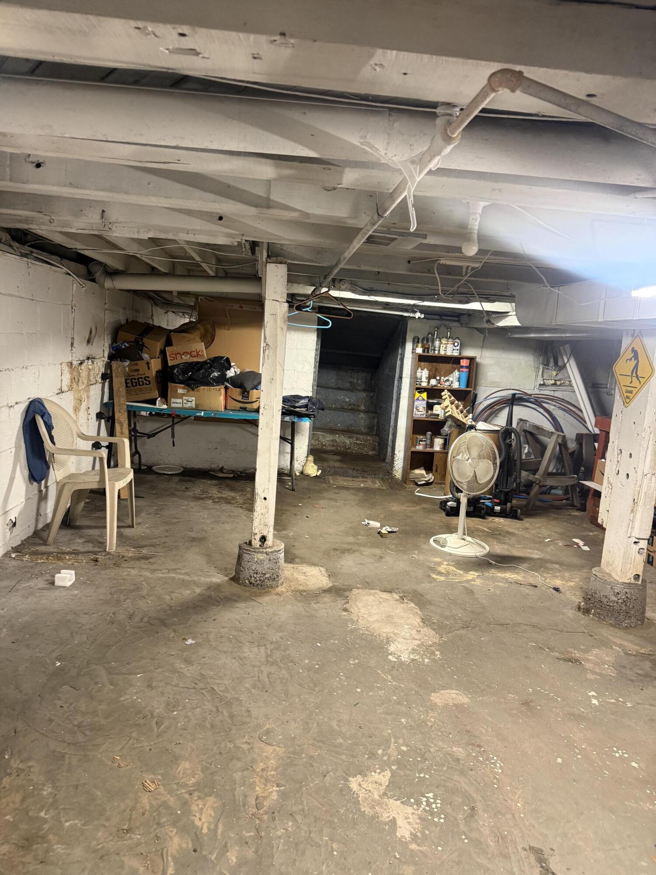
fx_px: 606
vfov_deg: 71.6
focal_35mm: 24
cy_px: 438
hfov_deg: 56.8
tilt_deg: -6.3
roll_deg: -4.8
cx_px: 328
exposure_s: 1/60
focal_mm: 6.76
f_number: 1.78
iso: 320
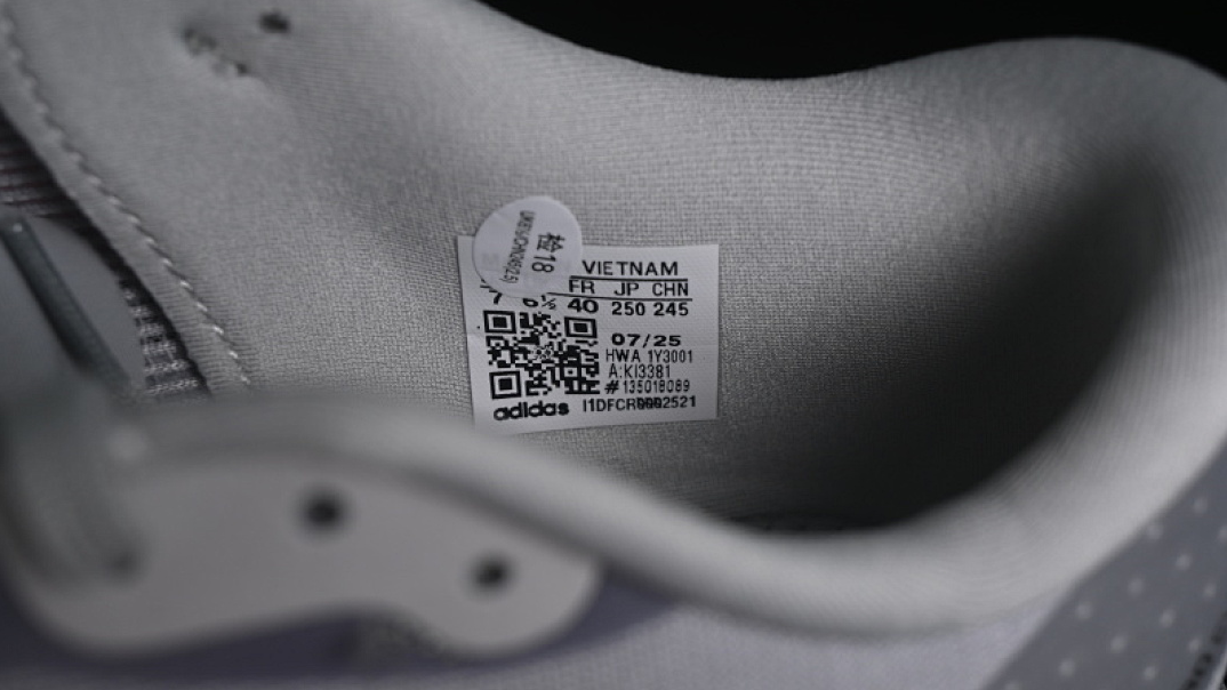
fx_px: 2570
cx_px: 612
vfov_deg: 15.3
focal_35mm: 79
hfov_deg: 26.9
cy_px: 361
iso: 160
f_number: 7.1
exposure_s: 1/80
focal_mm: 50
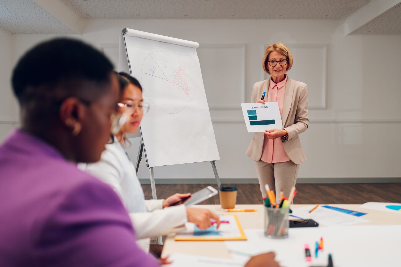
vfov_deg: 37.8
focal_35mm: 35
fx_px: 390
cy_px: 134
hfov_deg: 54.5
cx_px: 200
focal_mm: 35
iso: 64
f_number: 1.8
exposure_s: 1/100
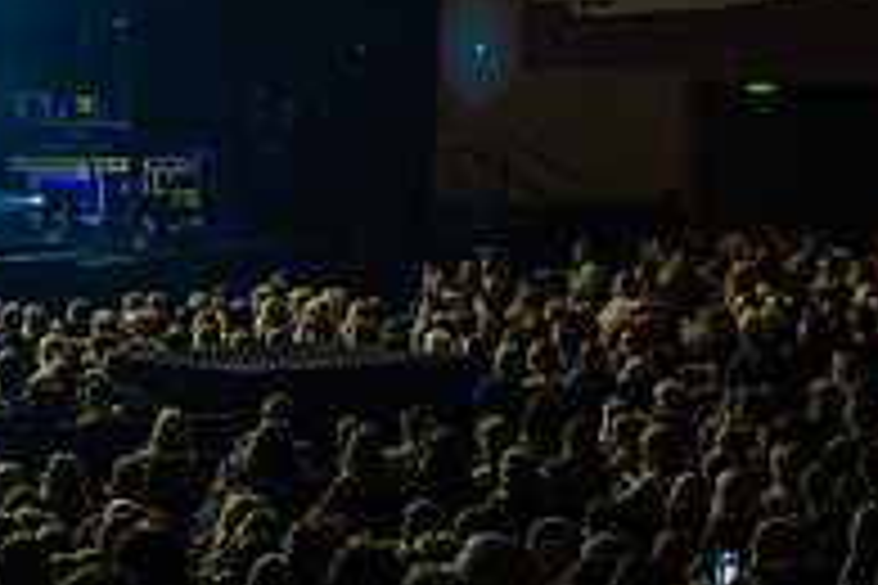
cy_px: 79
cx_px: 62
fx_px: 3780
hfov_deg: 13.1
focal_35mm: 155
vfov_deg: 8.8
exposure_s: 1/125
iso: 1250
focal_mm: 49
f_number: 2.8
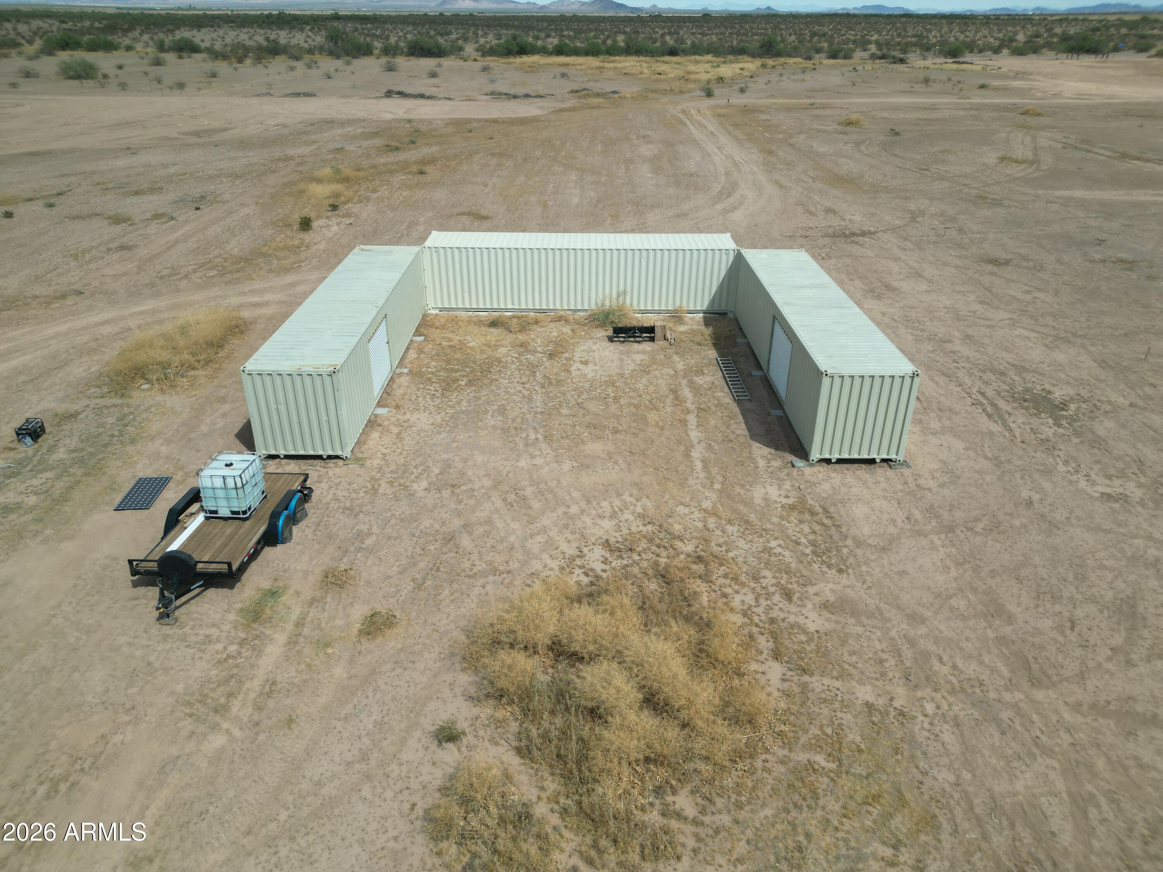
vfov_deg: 56.8
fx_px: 806
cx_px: 582
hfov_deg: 71.6
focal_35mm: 24
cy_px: 436
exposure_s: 1/3200
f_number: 1.7
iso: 100
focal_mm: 6.72
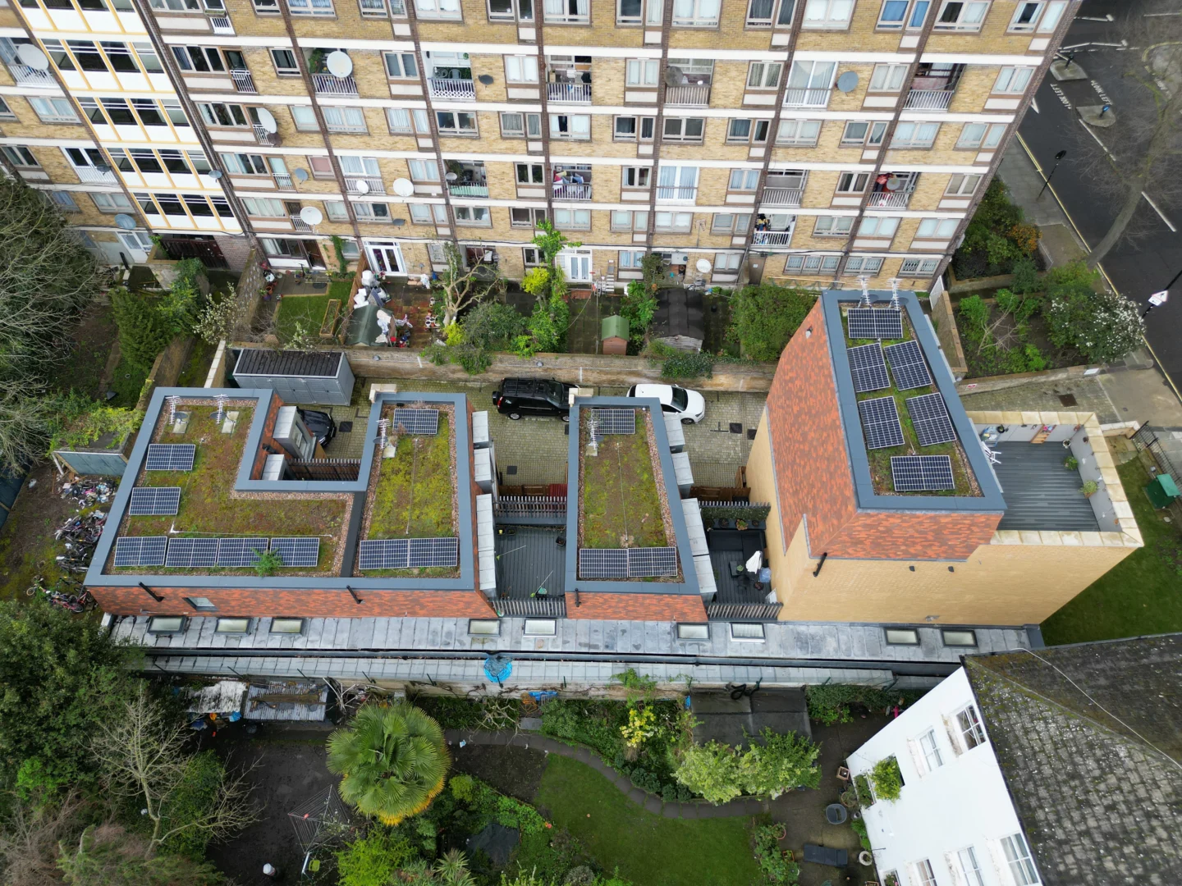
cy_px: 443
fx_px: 820
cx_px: 591
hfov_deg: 71.6
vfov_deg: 56.8
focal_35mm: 24
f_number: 1.7
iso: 150
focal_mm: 6.72
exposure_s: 1/350
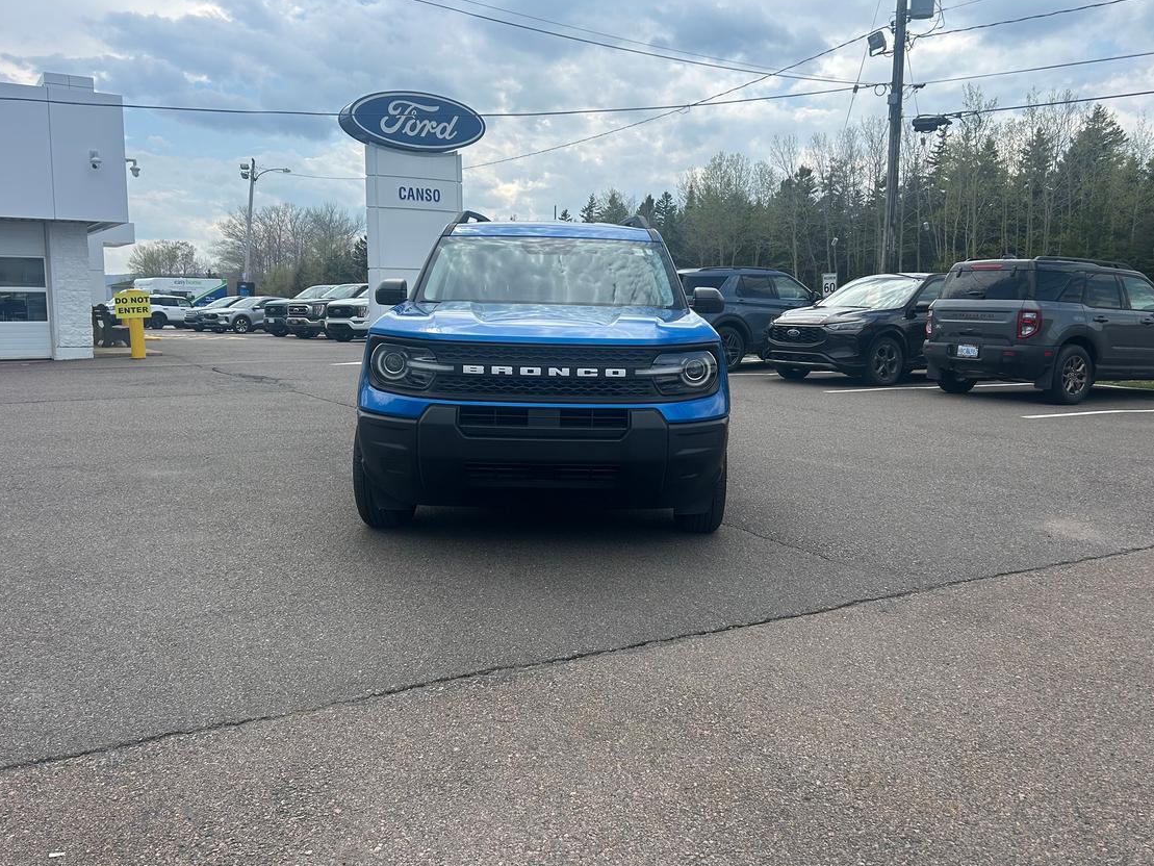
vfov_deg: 46.8
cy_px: 423
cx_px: 595
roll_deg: +0.1
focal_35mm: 30
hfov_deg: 59.9
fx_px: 1000
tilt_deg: -6.2
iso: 50
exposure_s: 1/3460
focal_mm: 5.7
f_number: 1.5
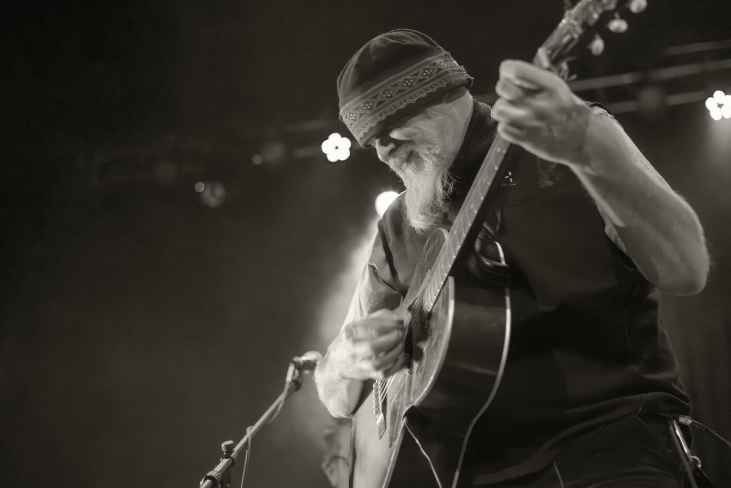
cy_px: 235
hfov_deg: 36.2
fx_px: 1117
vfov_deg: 24.6
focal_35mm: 55
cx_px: 401
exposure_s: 1/160
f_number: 2.2
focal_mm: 50
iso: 2500
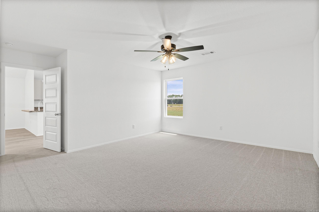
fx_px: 146
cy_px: 106
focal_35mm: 16
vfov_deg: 72.0
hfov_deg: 95.0
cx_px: 160
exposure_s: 1/8
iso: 250
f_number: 9
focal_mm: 11
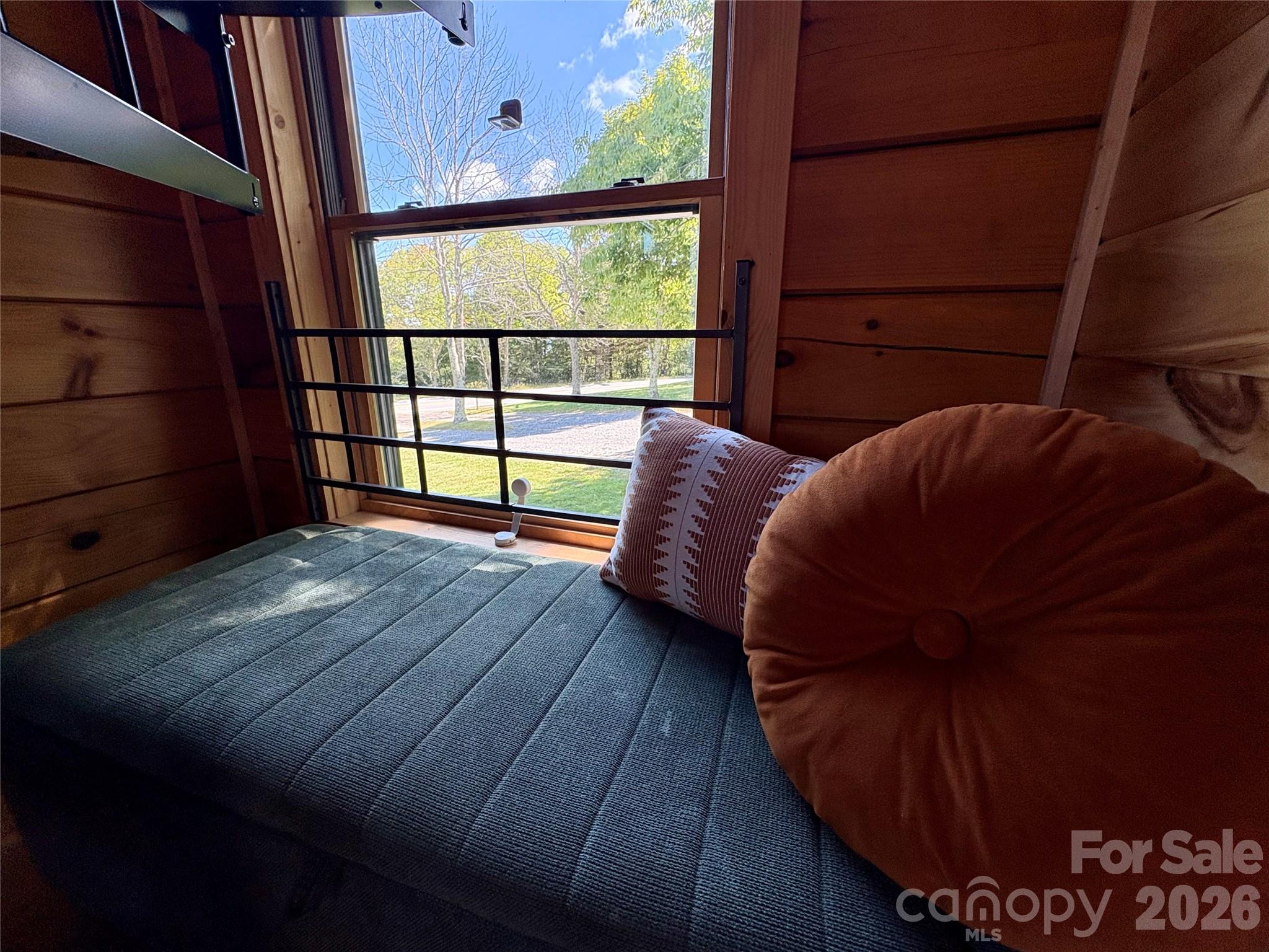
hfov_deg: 102.1
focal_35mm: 14
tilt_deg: -16.1
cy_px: 476
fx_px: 513
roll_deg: -0.1
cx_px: 634
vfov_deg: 85.7
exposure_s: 1/130
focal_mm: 2.22
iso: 100
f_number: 2.2
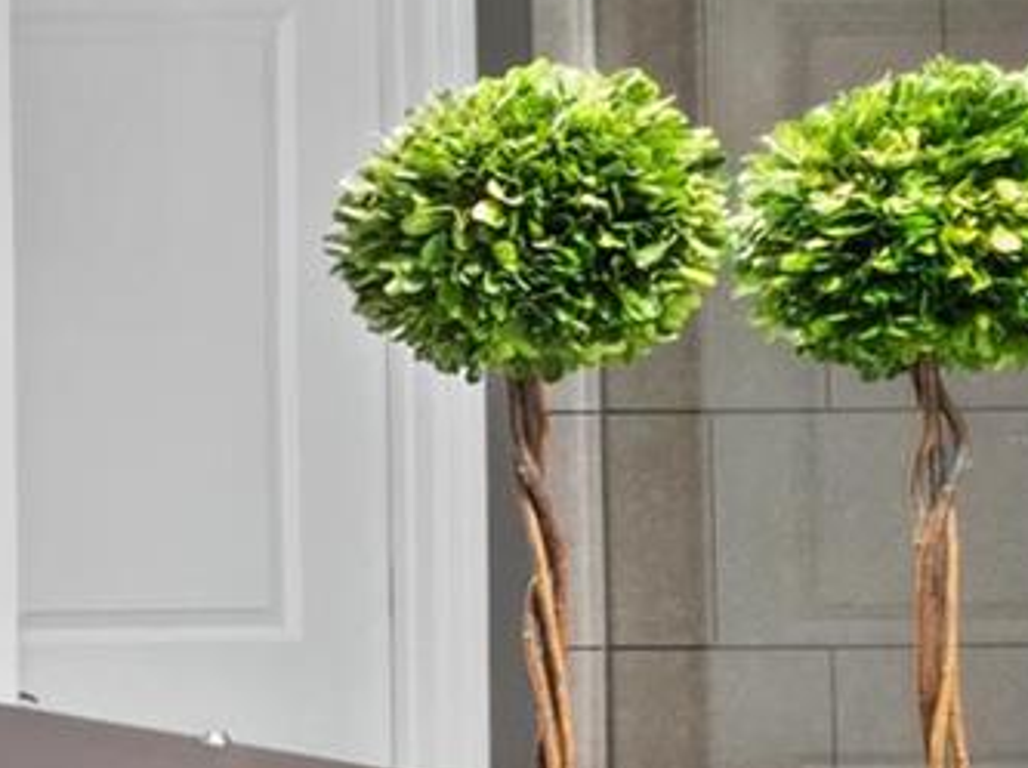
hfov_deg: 16.0
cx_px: -1300
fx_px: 2195
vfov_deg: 19.7
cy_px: 558
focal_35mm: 74
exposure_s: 1/2.5
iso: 400
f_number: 10
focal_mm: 8
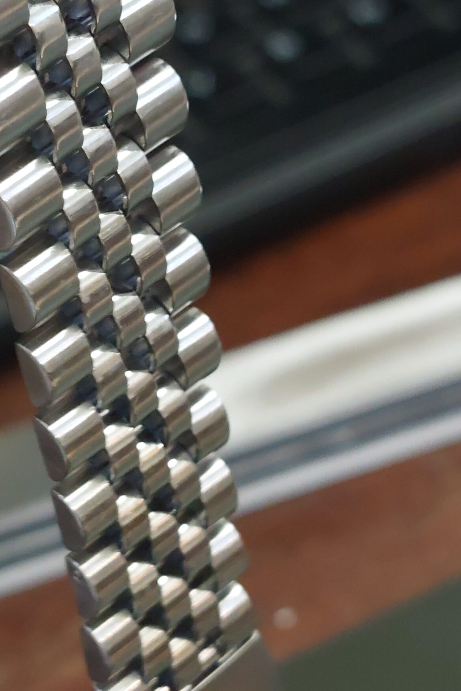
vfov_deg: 50.7
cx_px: 139
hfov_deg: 34.6
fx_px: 730
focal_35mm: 38
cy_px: 326
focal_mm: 5.23
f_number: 1.8
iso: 320
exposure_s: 1/50
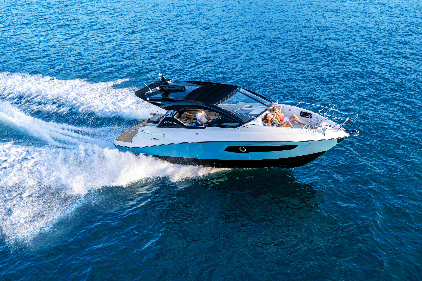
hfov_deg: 45.4
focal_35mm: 43
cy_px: 140
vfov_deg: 31.2
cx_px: 211
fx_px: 504
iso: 400
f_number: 6.3
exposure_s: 1/320
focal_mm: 43
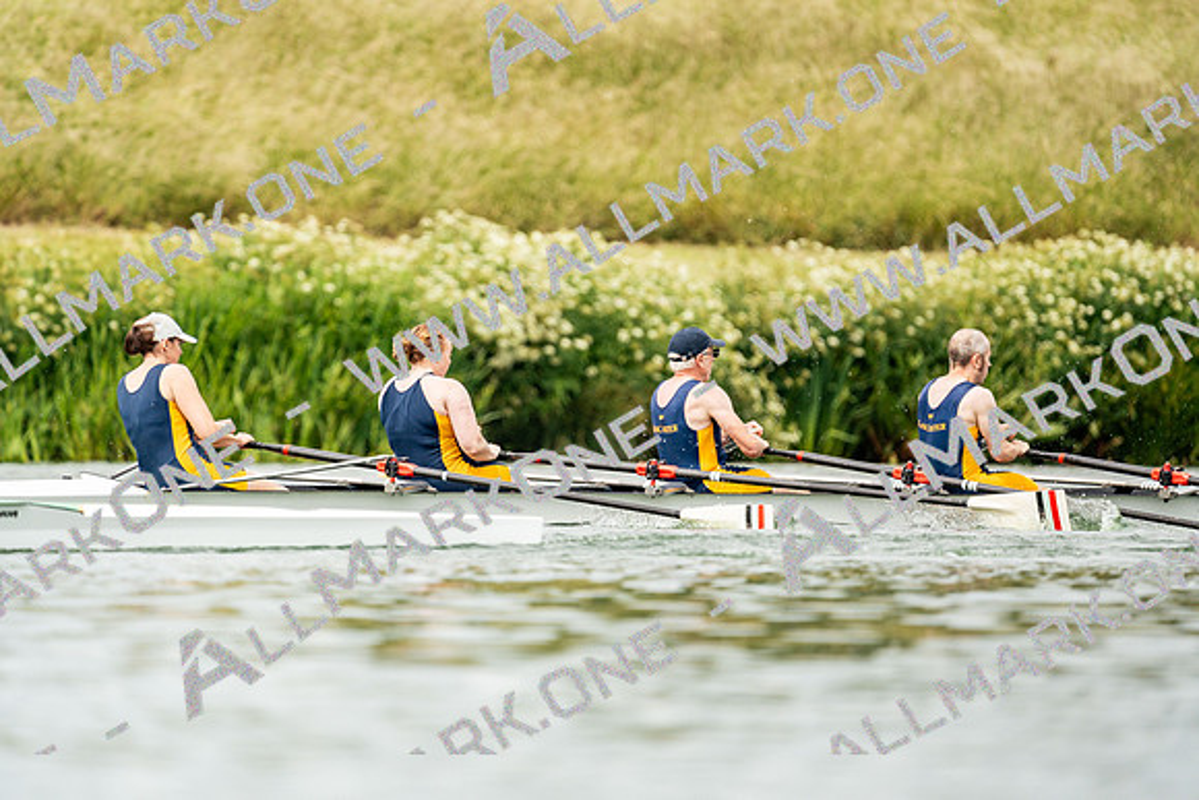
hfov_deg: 3.4
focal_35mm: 600
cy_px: 400
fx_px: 19987
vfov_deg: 2.3
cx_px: 600
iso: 400
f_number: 6.3
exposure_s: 1/2000
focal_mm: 600
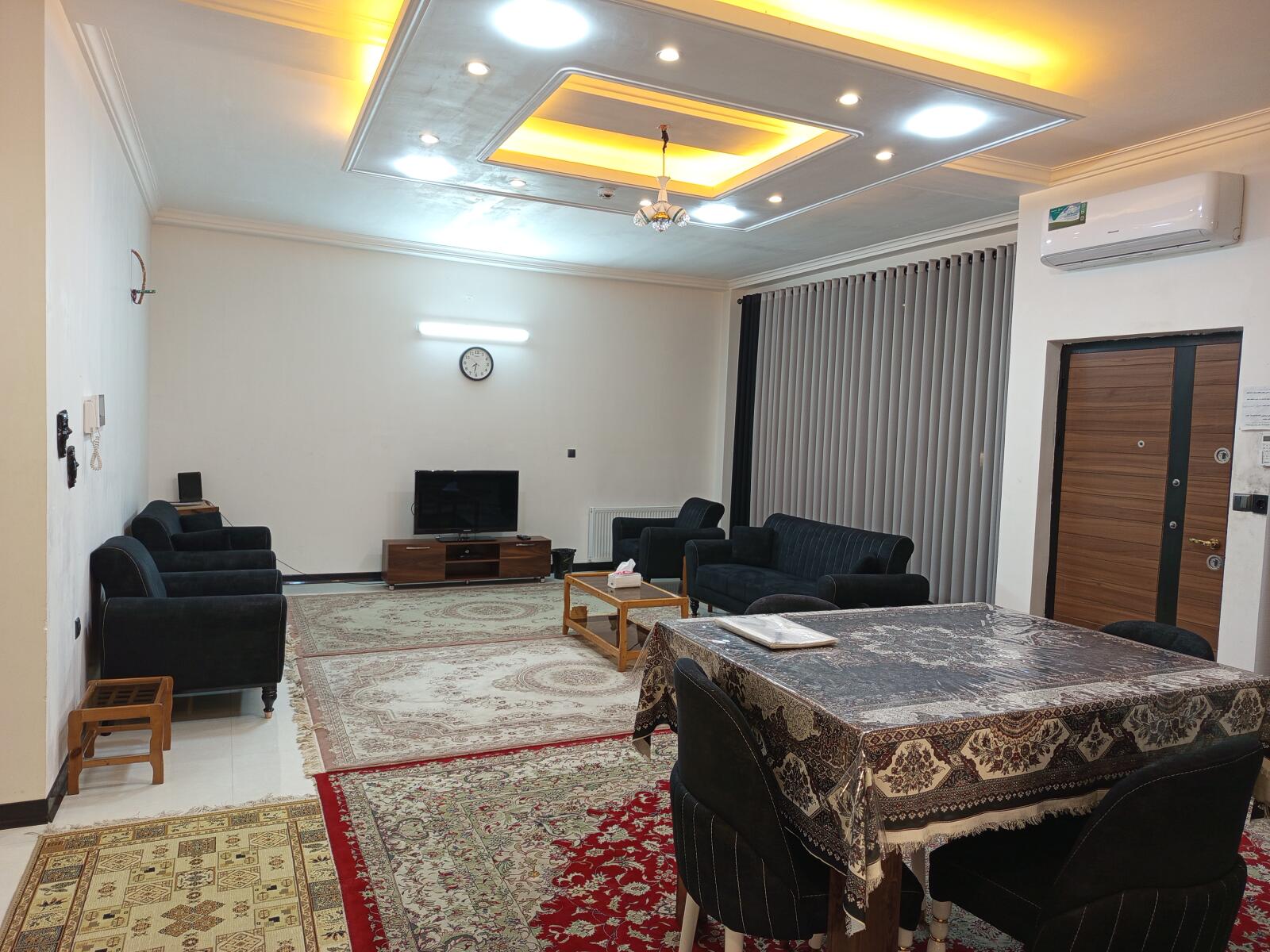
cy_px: 476
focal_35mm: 24
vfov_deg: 56.8
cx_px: 635
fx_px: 881
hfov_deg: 71.6
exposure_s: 1/50
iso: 250
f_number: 1.7
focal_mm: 5.24
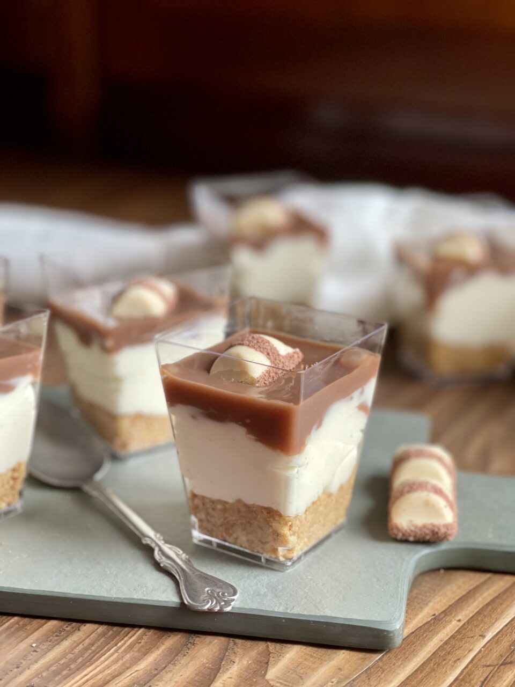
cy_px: 344
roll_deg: -0.4
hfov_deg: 22.9
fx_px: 1270
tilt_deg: -19.3
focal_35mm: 64
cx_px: 258
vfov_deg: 30.3
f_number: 2.2
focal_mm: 7.5
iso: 250
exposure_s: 1/40
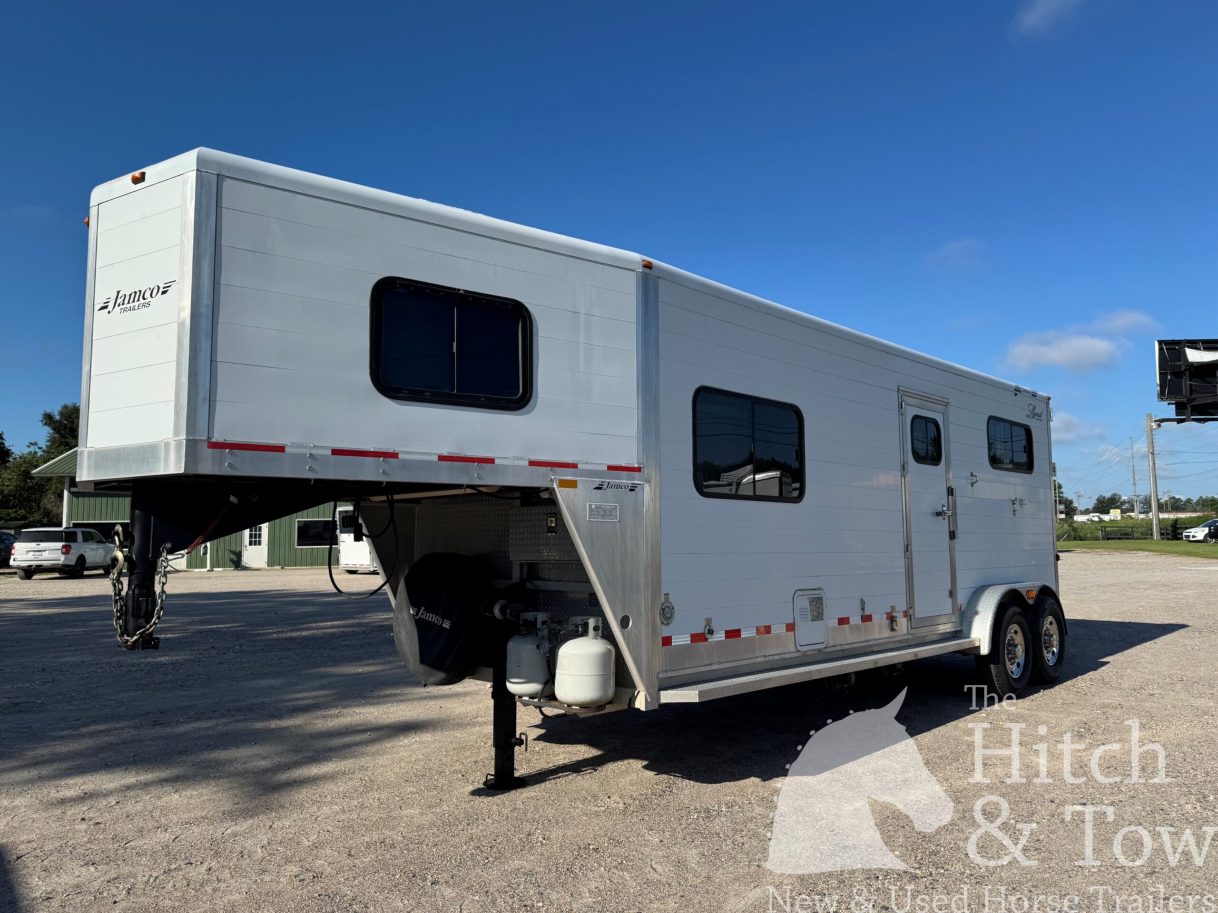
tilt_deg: +4.5
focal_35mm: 24
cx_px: 609
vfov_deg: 56.8
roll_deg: +1.0
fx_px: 844
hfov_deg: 71.6
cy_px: 456
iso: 80
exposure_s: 1/4608
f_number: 1.78
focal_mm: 6.76
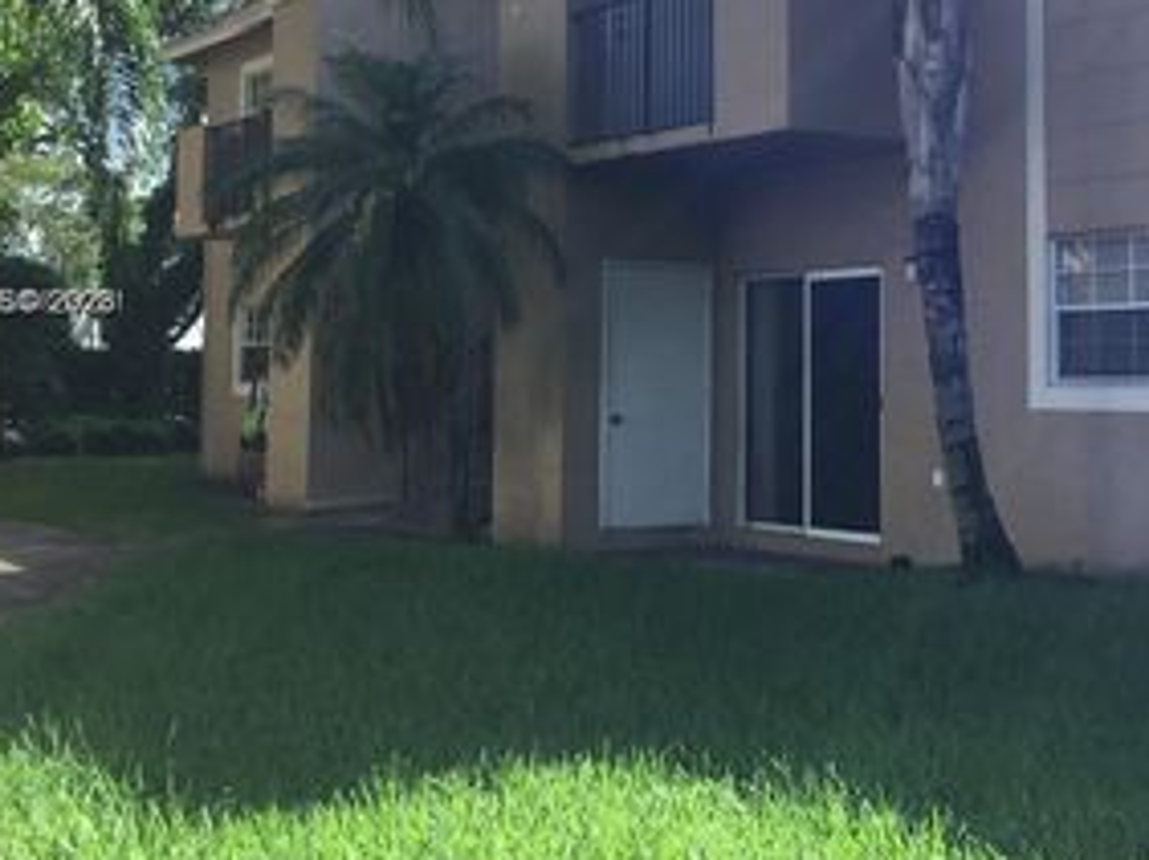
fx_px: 1824
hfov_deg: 34.7
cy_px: 304
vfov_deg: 26.4
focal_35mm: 55
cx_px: 737
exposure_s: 1/473
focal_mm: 3.3
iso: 25
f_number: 2.4
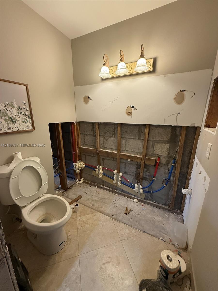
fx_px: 118
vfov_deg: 102.1
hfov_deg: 85.7
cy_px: 146
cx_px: 109
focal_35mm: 14
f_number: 2.2
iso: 320
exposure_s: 1/120
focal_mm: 2.22
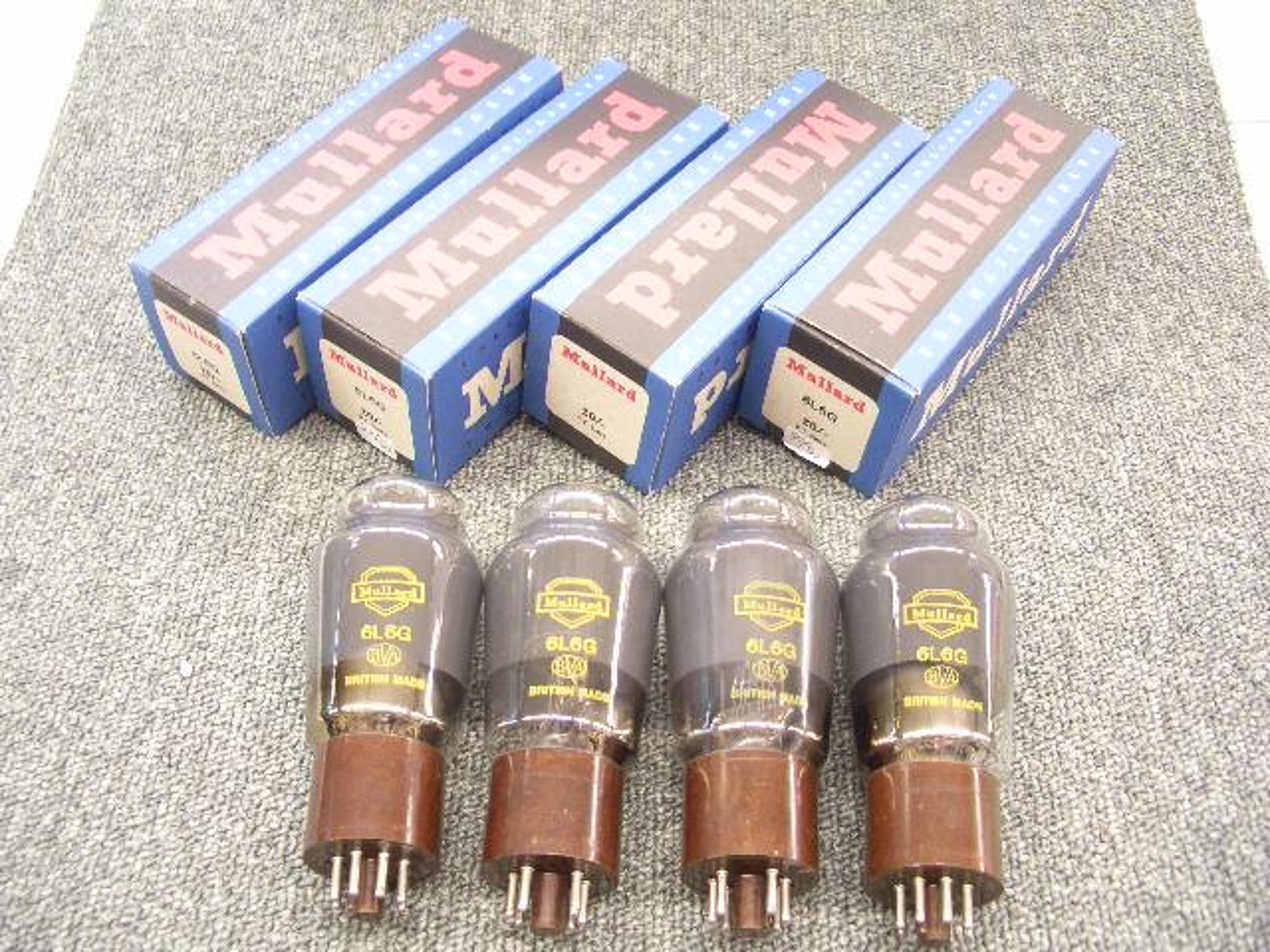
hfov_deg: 52.6
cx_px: 635
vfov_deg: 40.7
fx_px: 1284
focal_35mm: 35
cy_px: 476
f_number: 2.6
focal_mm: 5.8
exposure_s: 1/8
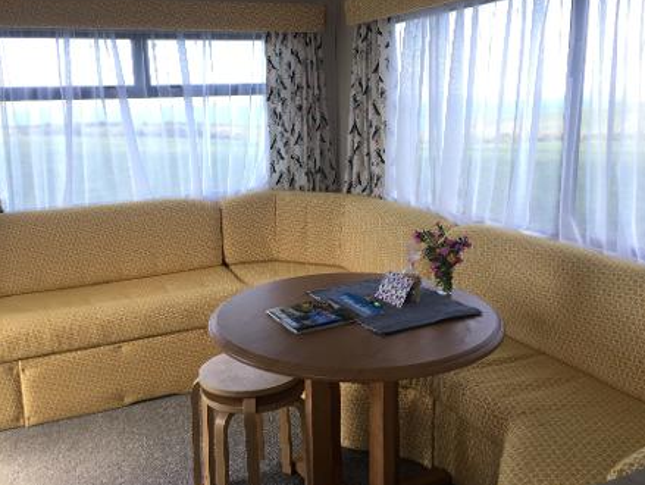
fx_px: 615
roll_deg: +0.9
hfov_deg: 55.2
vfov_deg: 43.0
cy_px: 218
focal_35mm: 33
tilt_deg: -12.8
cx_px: 294
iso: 25
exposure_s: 1/132
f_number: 2.2
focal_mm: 4.15
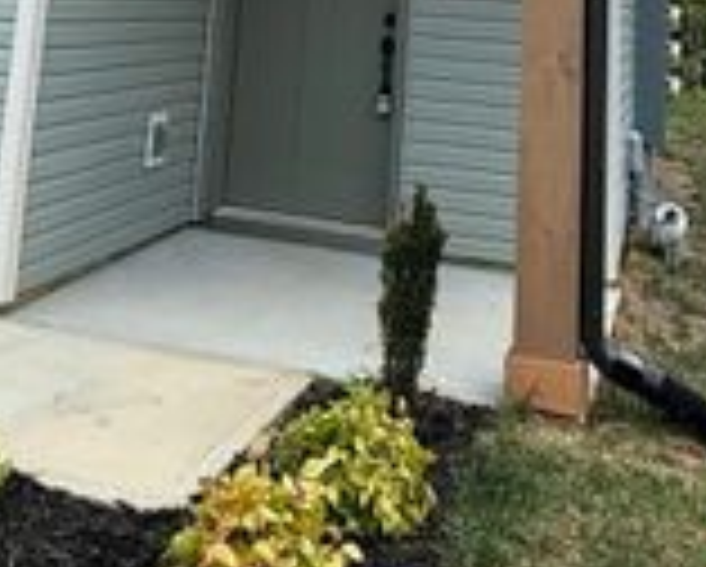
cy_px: -286
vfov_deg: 21.8
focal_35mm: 58
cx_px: 315
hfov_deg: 32.4
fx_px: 1213
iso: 64
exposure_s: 1/1656
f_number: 2.2
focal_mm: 2.22
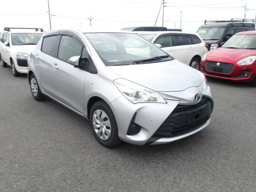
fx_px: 207
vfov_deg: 49.8
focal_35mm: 28
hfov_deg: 63.4
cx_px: 125
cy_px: 94
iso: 100
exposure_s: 1/60
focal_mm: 4.9
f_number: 10.4
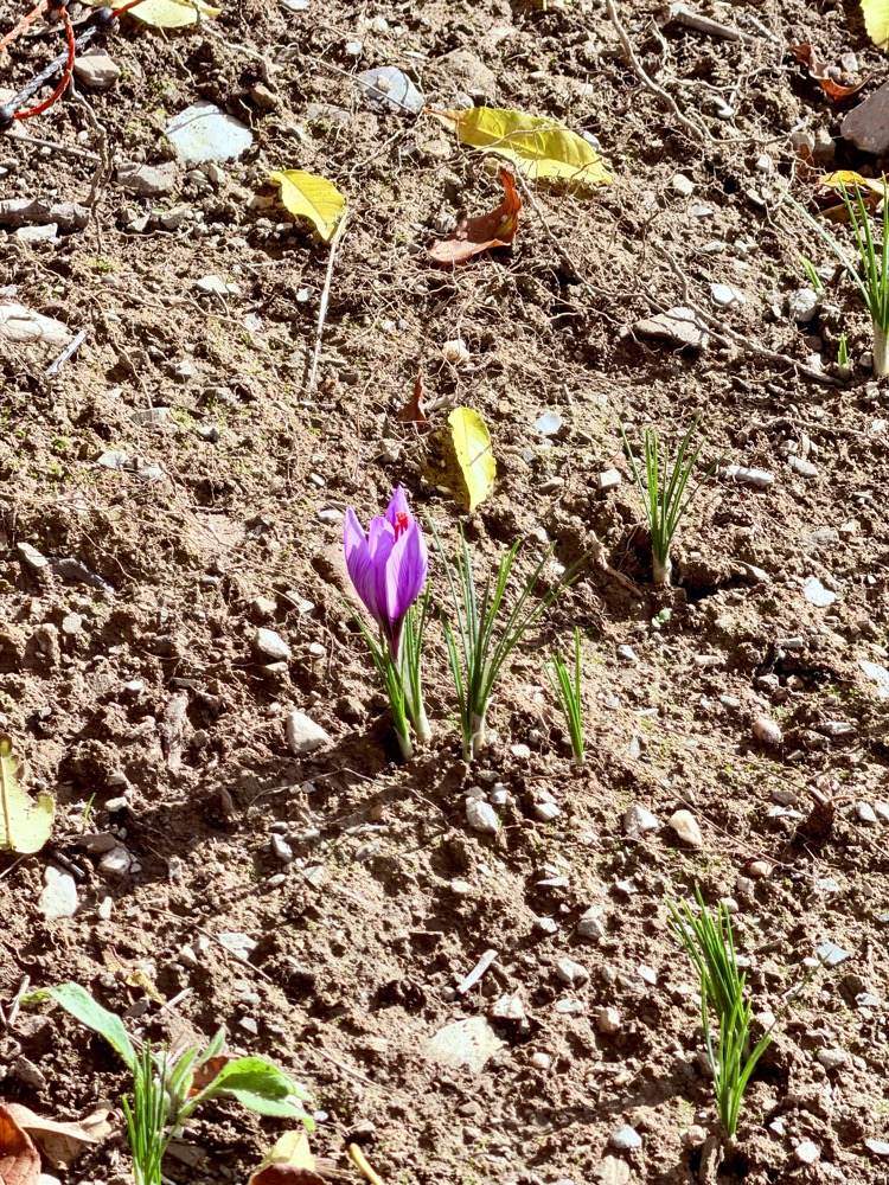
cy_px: 592
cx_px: 444
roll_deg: +6.9
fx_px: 6848
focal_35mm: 200
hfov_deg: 7.4
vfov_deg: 9.9
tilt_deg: -25.5
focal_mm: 16.89
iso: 50
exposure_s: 1/639
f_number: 2.8
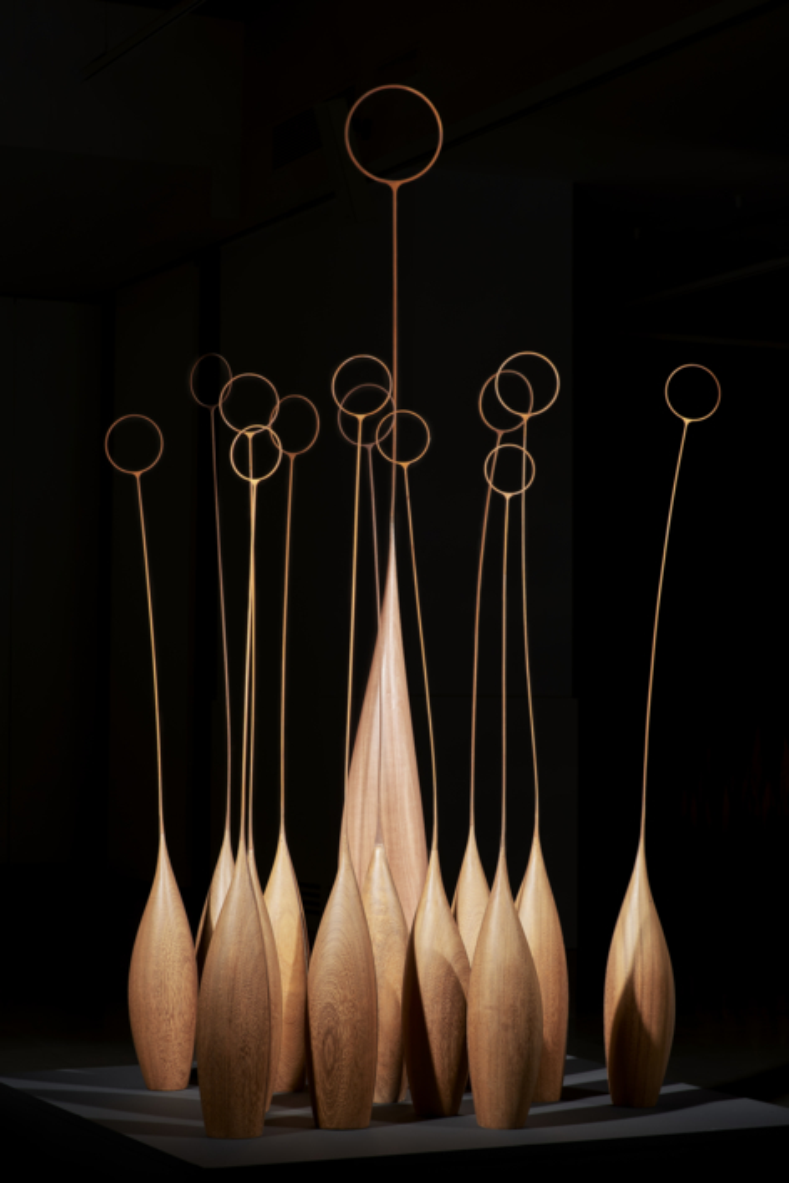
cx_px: 394
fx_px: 2465
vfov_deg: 27.0
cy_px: 592
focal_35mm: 75
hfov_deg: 18.2
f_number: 8
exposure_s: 1/200
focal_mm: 50
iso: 100
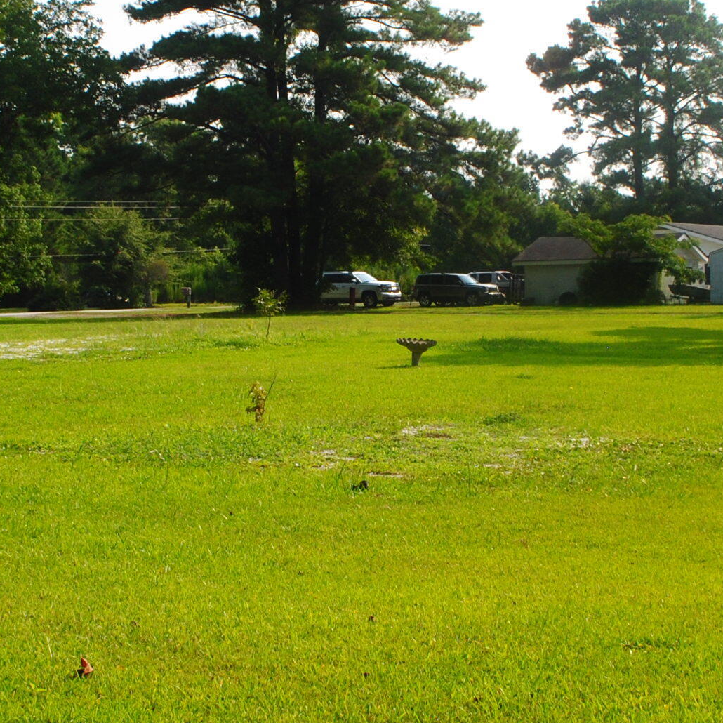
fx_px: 1867
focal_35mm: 79
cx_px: 265
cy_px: 286
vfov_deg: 21.9
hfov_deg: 21.9
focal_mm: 22
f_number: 10
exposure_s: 1/200
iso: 200
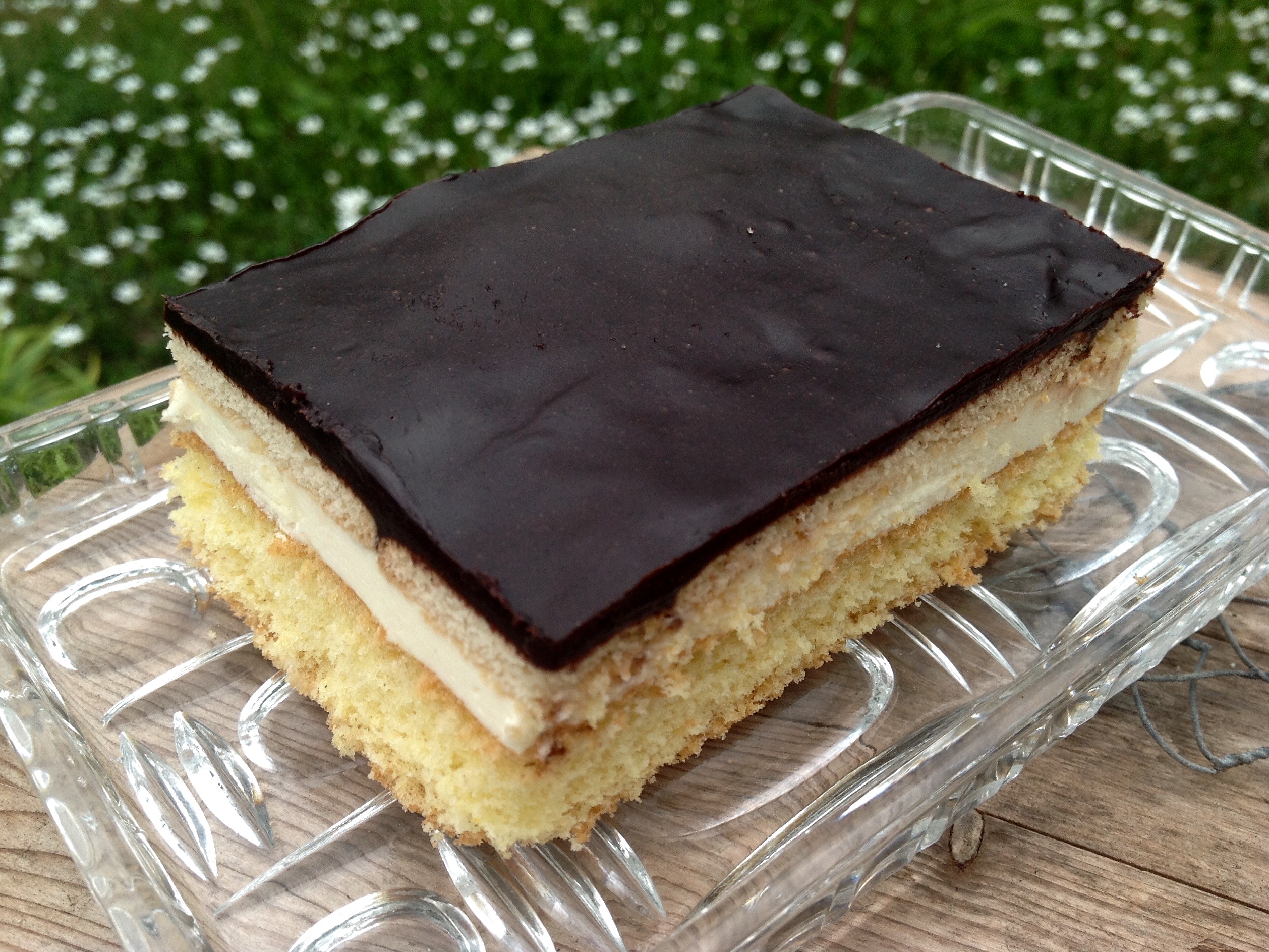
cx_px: 625
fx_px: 1320
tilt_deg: -42.3
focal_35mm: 36
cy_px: 477
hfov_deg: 51.4
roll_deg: -6.4
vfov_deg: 39.7
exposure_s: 1/864
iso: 50
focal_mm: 4.28
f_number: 2.4
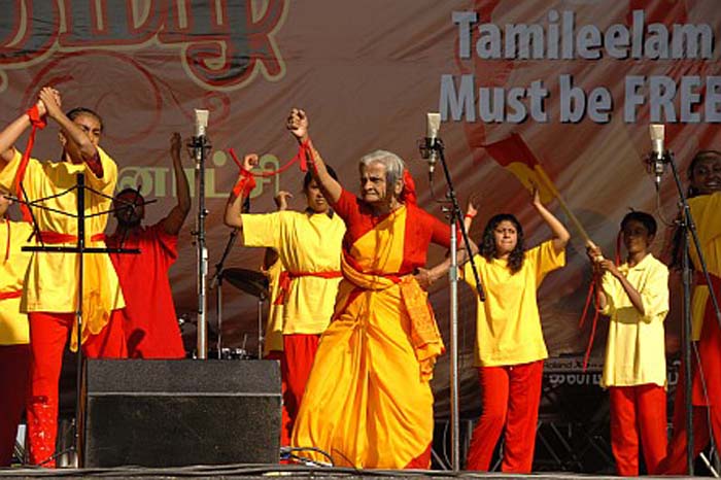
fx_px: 2852
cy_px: 240
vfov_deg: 9.6
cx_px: 360
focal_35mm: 142
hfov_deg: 14.4
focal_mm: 95
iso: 200
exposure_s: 1/500
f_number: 9.5
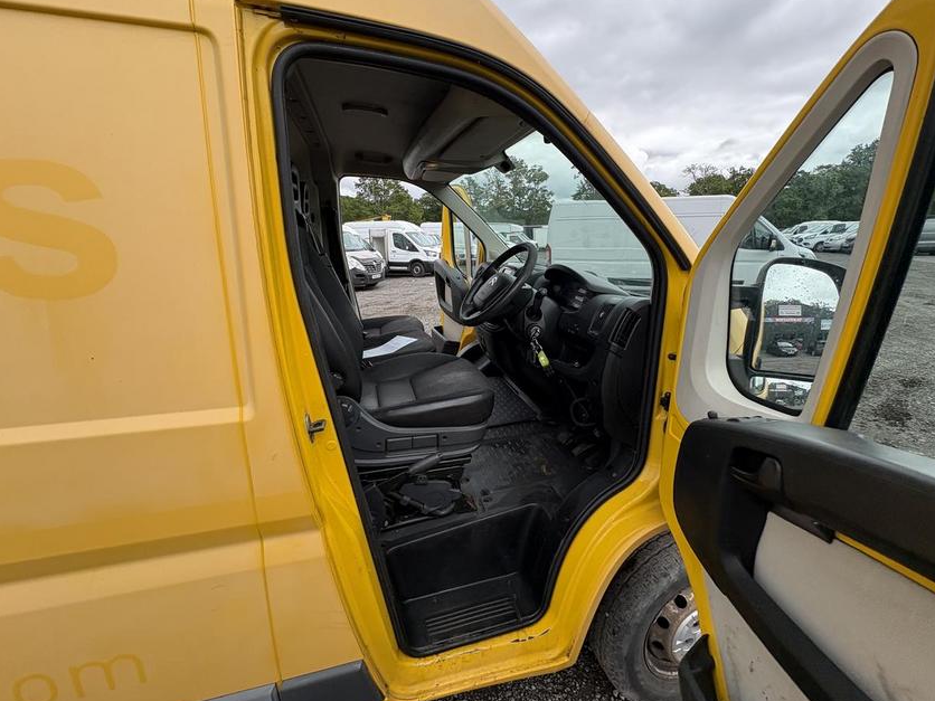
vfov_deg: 81.7
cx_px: 480
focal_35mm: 15
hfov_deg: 98.1
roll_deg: -2.7
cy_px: 332
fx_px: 405
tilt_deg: -8.6
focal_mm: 2.22
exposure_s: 1/394
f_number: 2.2
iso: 50
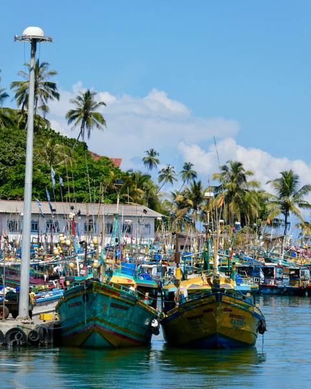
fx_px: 2784
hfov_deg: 6.4
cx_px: 155
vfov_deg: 8.0
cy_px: 200
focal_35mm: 242
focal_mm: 41.4
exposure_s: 1/500
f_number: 5.6
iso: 80
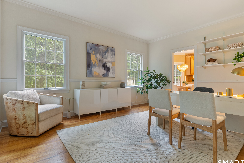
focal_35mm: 18
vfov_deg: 67.4
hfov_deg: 90.0
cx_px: 127
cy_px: 81
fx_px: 122
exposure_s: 1.3
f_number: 8
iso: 320
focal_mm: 17
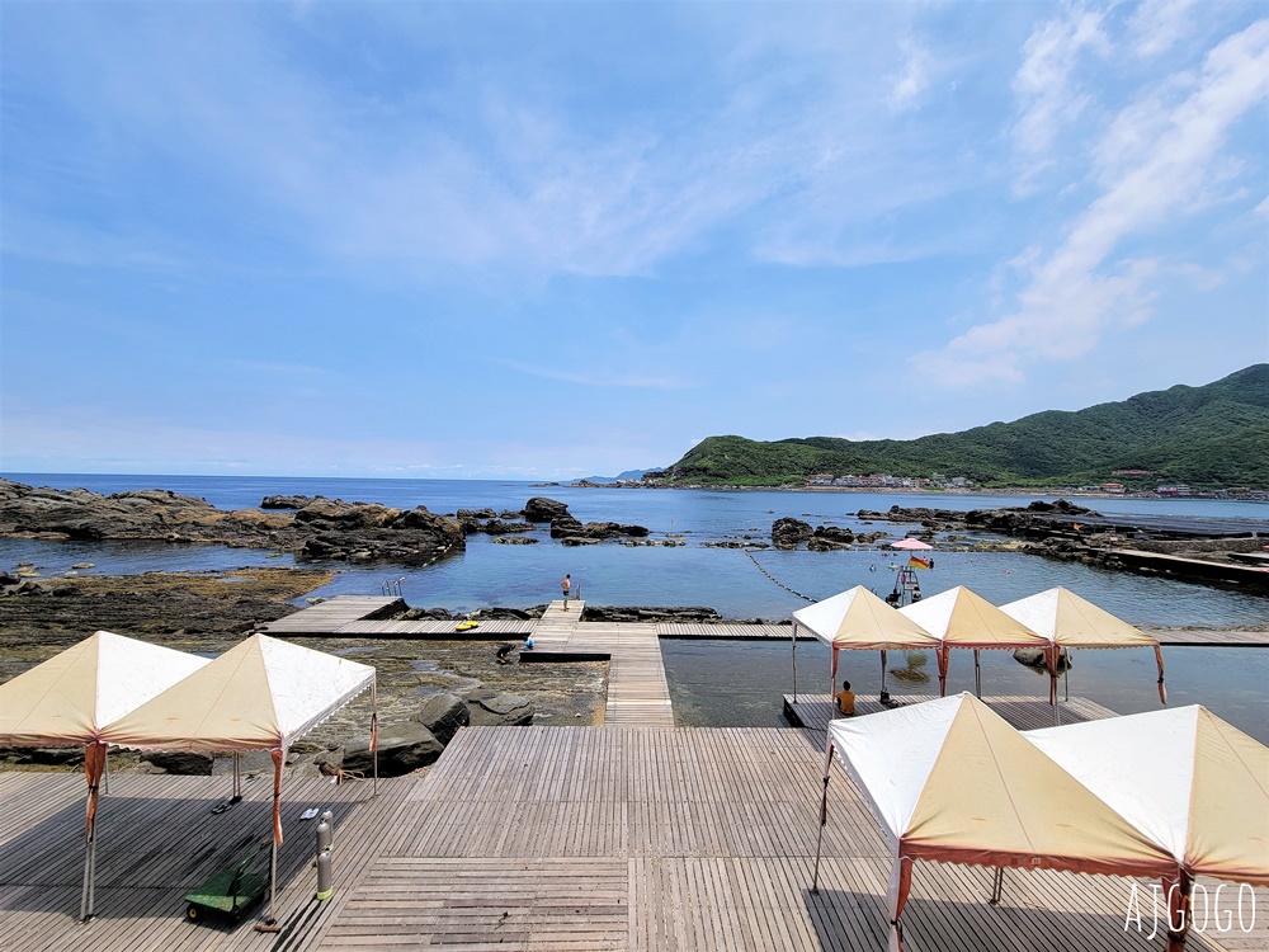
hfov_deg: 106.2
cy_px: 476
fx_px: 477
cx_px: 634
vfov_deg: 89.9
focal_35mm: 13
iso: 50
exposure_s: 1/2404
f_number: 2.2
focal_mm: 2.2
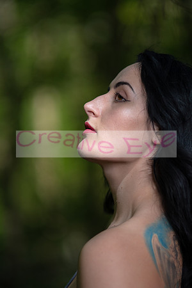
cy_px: 144
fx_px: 1020
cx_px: 96
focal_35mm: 128
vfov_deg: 16.1
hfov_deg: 10.8
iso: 100
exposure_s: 1/5000
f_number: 1.4
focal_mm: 85
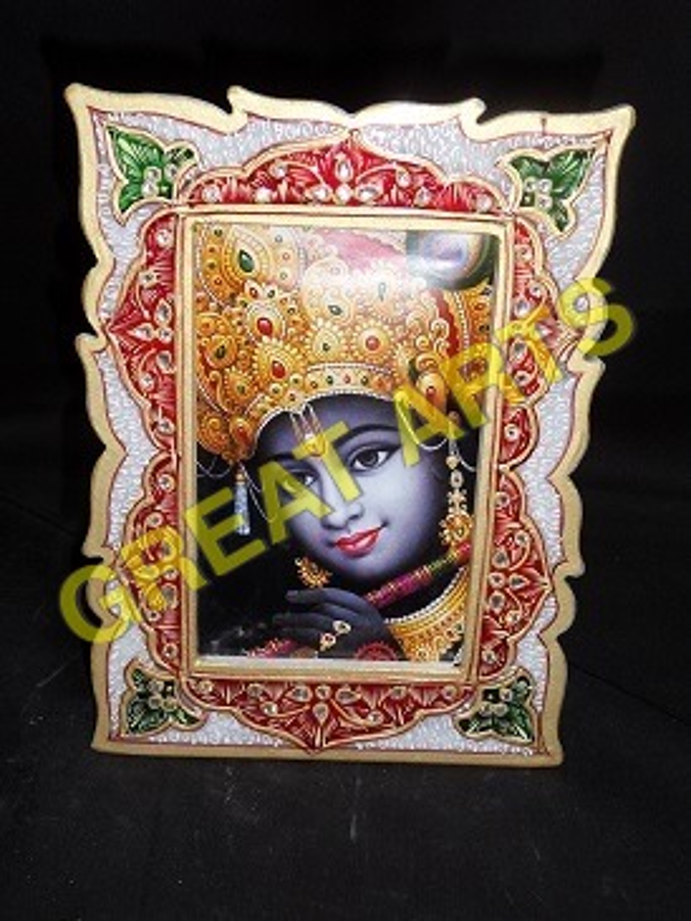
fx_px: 1330
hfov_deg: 29.1
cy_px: 460
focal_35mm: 50
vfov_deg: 38.2
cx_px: 346
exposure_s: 1/45
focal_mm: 9
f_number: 4.5
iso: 200
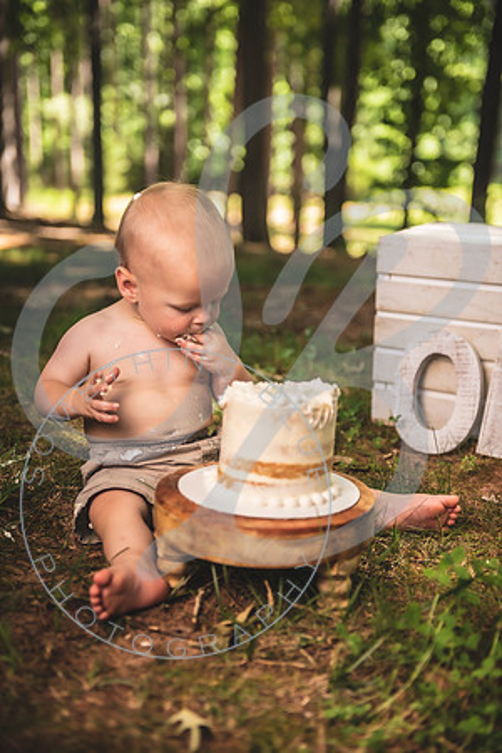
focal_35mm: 56
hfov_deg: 24.2
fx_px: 1171
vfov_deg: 35.6
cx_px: 251
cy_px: 376
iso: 200
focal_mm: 56
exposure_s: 1/400
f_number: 2.8
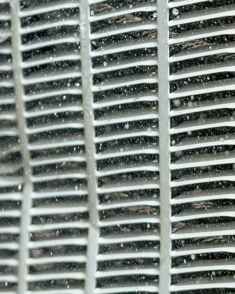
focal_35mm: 391
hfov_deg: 4.0
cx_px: -35
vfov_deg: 4.9
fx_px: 3399
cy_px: -13
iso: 100
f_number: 2.8
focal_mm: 105
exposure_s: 1/1000
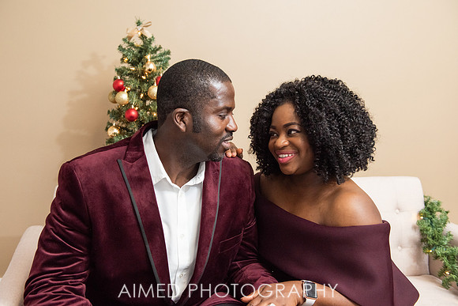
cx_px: 225
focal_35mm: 37
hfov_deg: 51.7
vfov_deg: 35.8
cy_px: 153
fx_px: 473
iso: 1600
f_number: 4
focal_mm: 35
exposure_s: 1/200
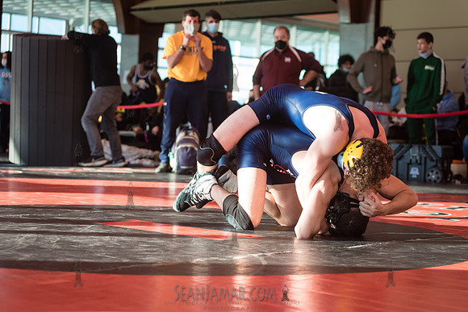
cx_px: 234
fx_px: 1040
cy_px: 156
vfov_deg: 17.1
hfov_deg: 25.4
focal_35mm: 80
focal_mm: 80
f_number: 4
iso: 400
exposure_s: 1/400
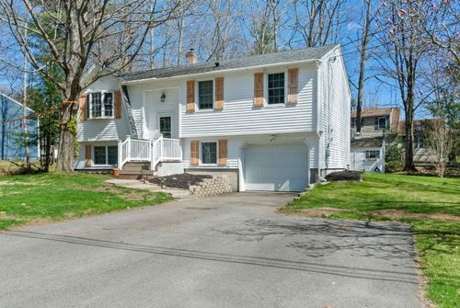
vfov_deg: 37.0
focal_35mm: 36
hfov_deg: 53.1
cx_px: 230
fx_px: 461
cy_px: 154
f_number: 10
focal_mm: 24
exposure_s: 1/640
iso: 200
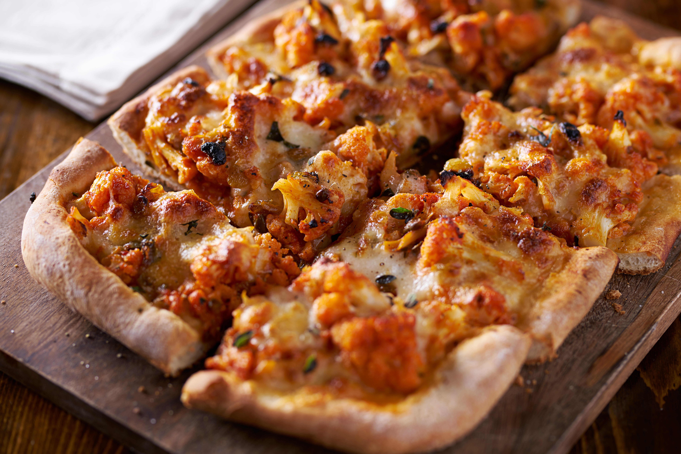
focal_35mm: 85
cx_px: 340
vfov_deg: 16.1
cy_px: 227
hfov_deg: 23.9
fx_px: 1608
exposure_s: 1/160
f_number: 2.8
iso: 100
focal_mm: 85
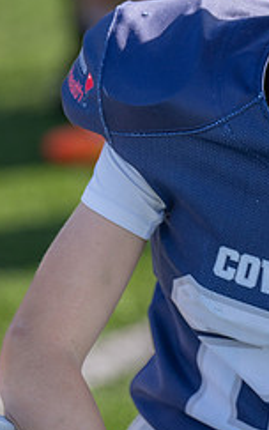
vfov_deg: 4.9
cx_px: 375
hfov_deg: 3.1
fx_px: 5006
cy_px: 92
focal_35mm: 427
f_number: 2.8
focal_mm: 142
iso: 100
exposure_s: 1/1250
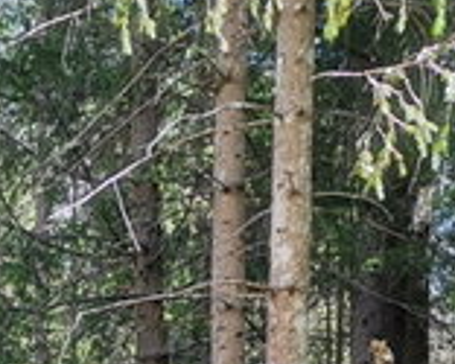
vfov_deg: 11.6
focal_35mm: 117
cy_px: 769
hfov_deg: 16.0
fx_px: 1577
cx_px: -32
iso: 50
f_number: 1.8
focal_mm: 4.75
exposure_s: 1/229
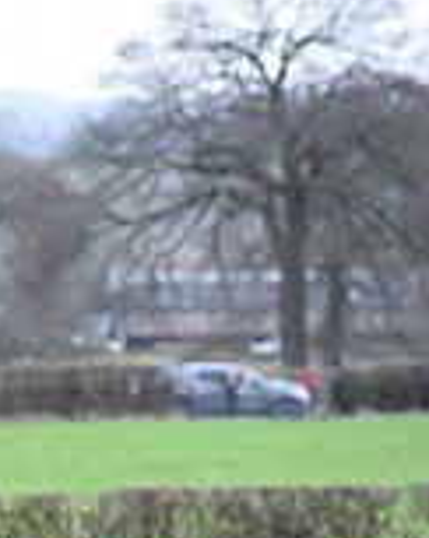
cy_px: 651
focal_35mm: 587
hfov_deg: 2.6
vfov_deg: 3.3
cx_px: -570
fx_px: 9335
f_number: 5.6
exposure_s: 1/1250
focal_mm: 165
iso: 4000
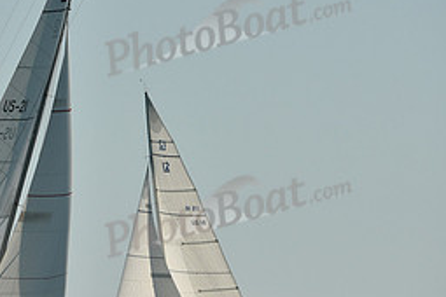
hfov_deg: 3.2
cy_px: 146
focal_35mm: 636
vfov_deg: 2.2
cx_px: 16
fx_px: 7879
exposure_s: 1/2500
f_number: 5.6
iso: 250
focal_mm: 280
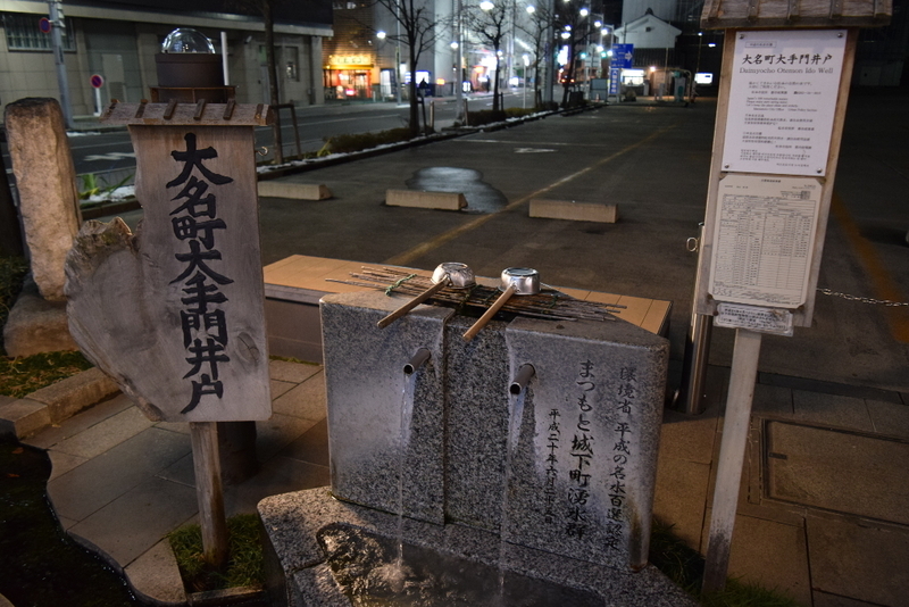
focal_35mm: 27
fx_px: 682
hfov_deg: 67.4
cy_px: 304
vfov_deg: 48.0
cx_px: 454
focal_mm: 18
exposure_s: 1/15
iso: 1600
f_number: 4
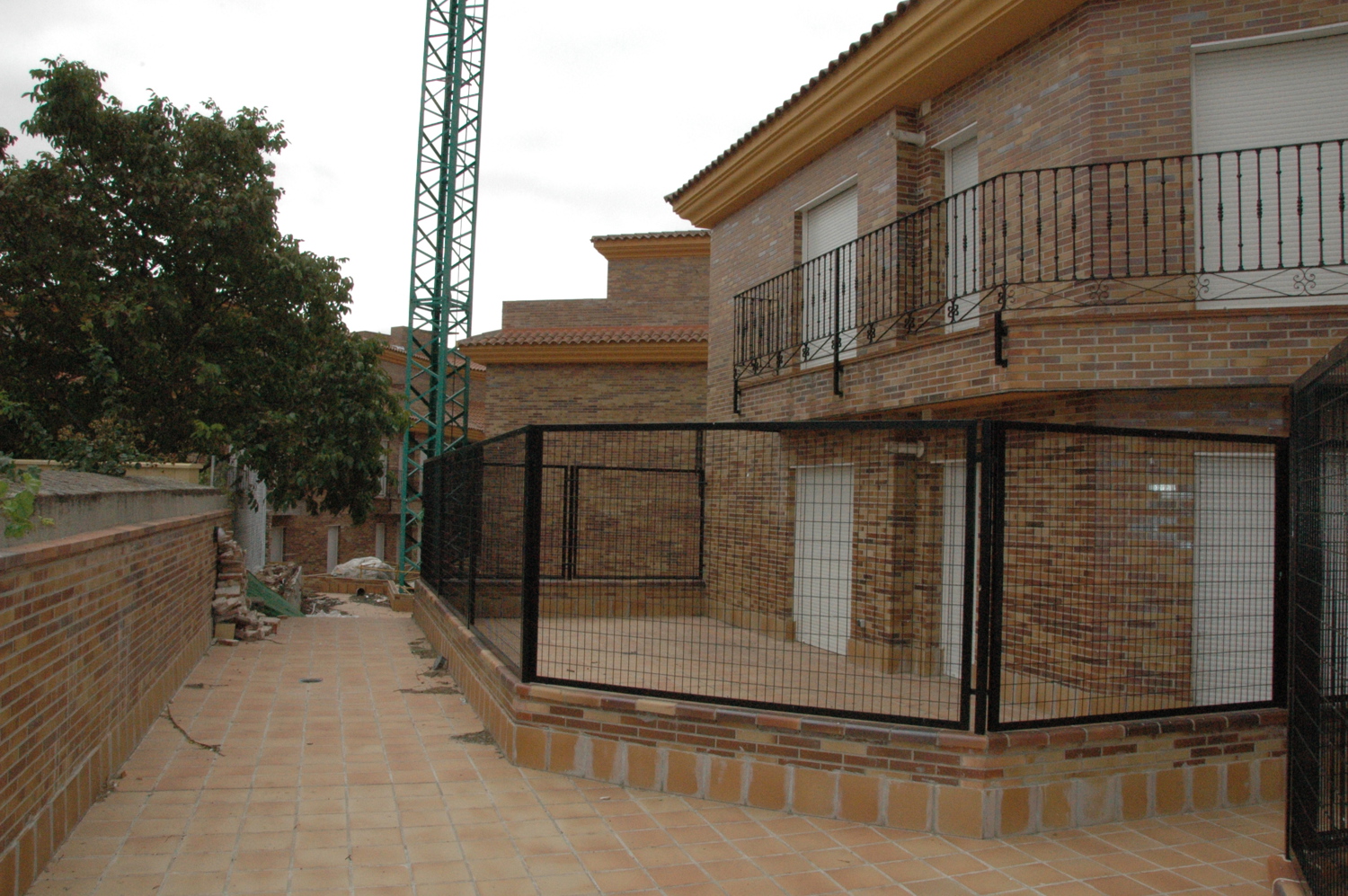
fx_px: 1010
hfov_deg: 67.4
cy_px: 448
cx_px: 674
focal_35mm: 27
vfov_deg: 47.8
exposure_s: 1/500
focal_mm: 18
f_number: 20
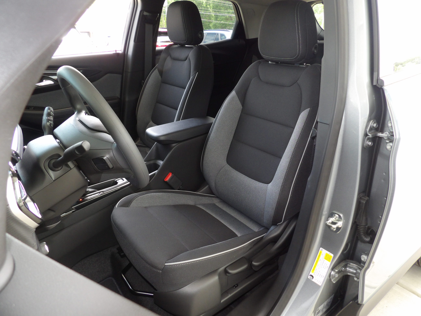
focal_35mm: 24
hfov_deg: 71.6
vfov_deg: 56.8
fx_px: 292
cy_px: 158
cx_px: 210
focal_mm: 4.3
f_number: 3.2
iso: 200
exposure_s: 1/32
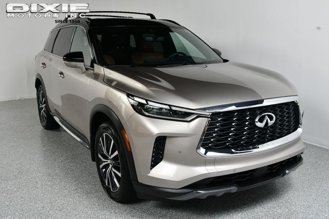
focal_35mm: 36
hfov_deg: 53.2
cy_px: 110
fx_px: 329
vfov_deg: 36.8
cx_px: 164
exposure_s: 1/160
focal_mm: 24
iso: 100
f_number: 11
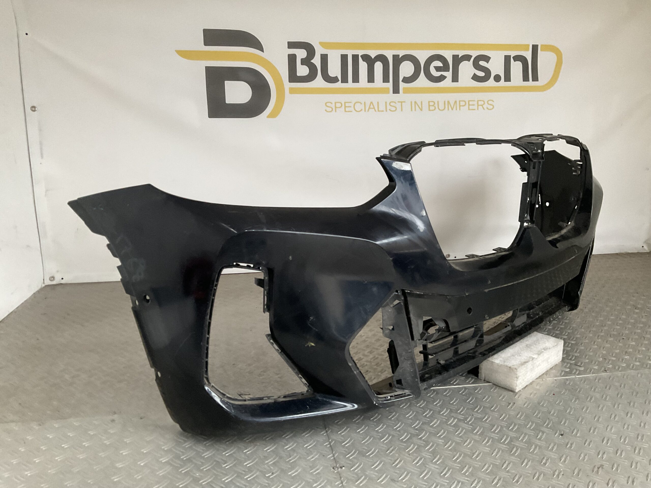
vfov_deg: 48.2
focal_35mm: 29
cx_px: 326
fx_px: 545
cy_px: 244
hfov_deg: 61.7
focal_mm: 3
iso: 250
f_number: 1.8
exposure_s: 1/60
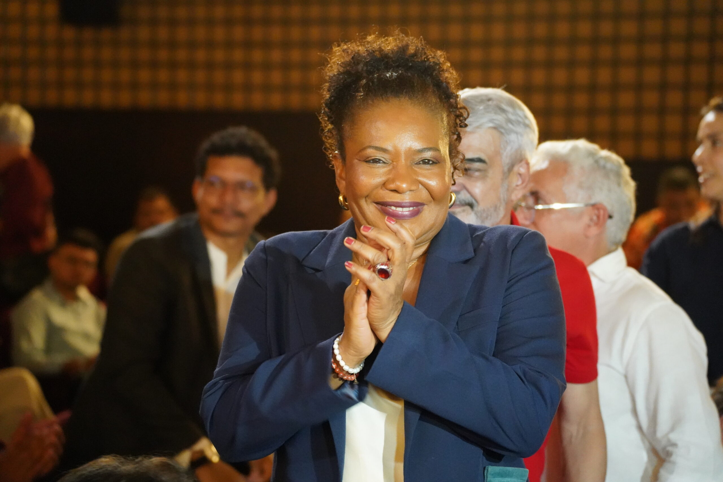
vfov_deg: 12.0
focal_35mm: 114
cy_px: 241
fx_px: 2289
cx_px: 362
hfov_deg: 17.9
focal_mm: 114
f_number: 5
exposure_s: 1/125
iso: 16000
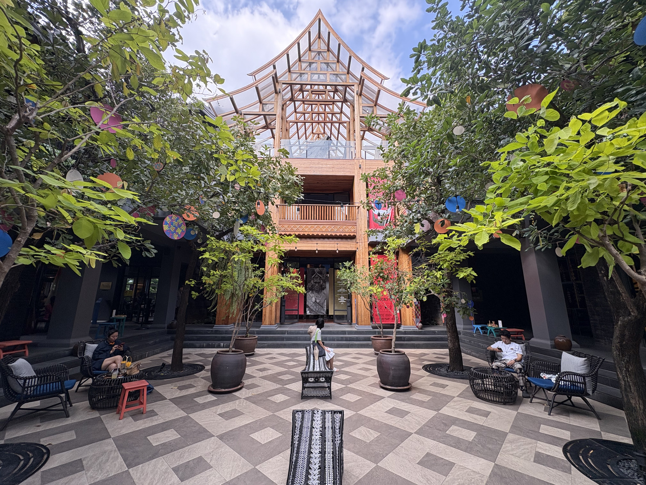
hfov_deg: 102.1
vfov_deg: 85.7
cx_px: 323
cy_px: 242
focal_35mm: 14
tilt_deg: +12.6
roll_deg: -0.2
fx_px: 261
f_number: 2.2
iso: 64
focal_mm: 2.22
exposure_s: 1/273
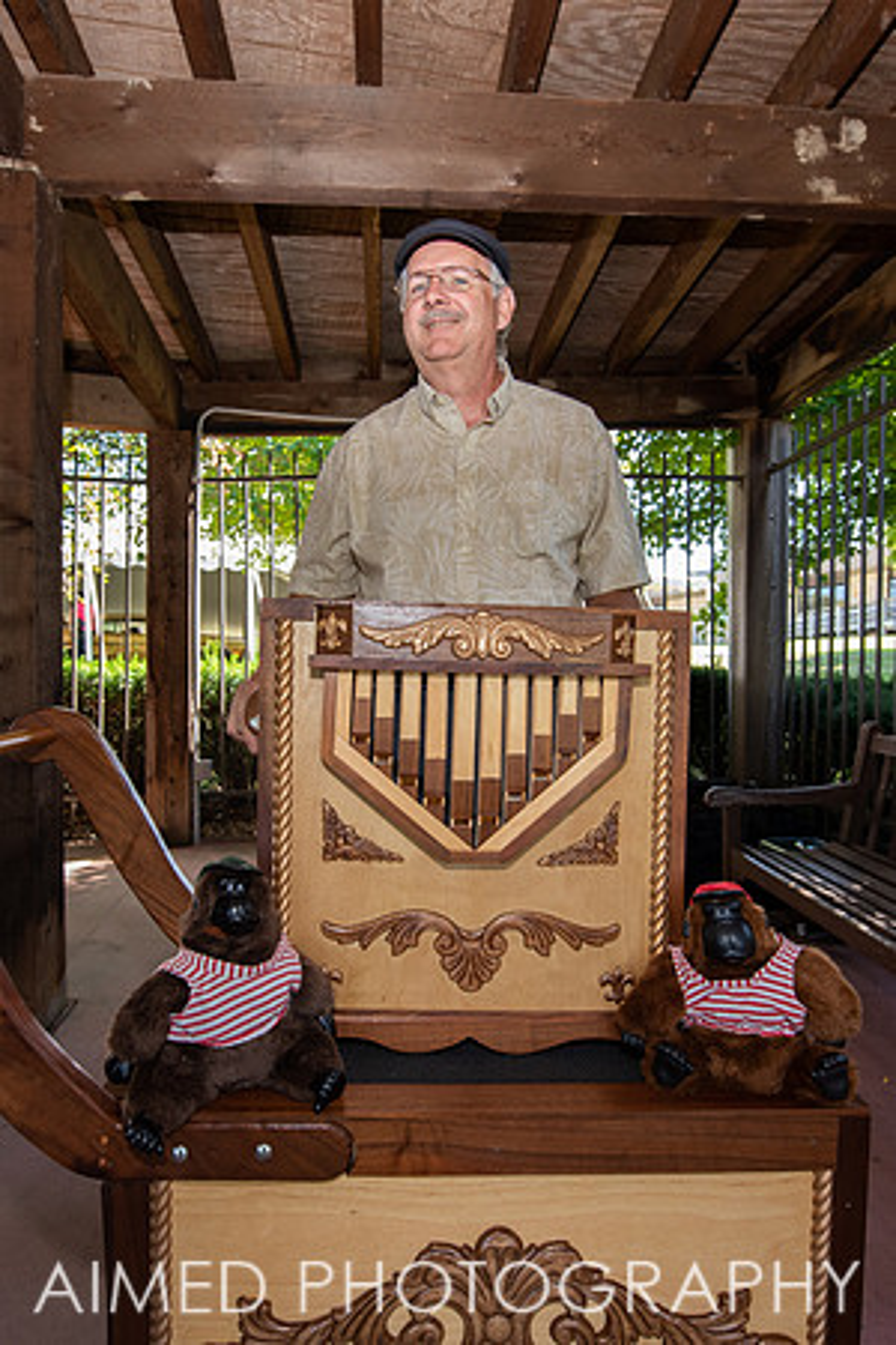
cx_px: 434
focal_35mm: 21
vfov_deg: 80.3
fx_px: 797
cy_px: 673
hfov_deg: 58.7
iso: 800
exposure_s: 1/200
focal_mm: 14
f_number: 5
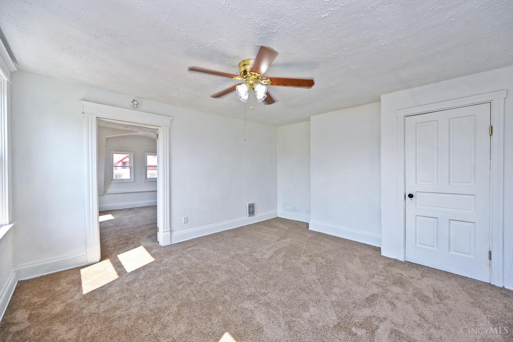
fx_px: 199
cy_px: 171
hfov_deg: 104.3
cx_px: 256
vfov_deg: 81.2
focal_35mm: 14
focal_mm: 14
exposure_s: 1/125
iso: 200
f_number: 5.6
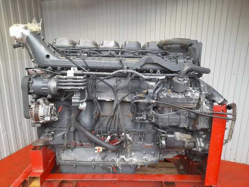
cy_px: 94
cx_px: 124
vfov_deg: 54.9
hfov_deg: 69.4
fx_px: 180
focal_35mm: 25
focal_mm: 4.6
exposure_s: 1/50
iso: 80
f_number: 2
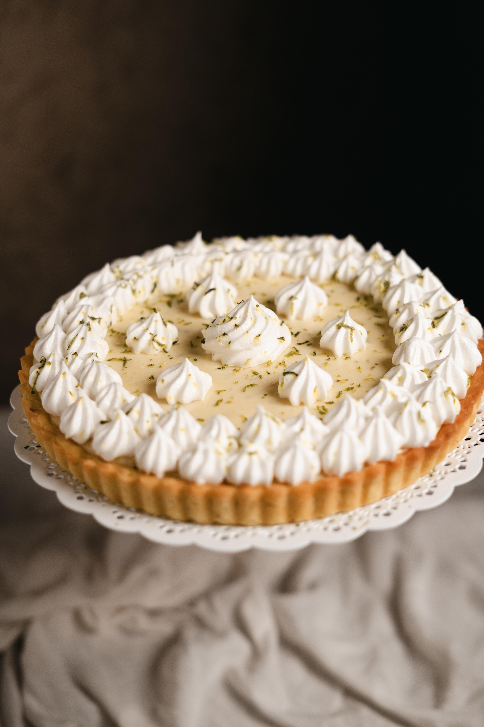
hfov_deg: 27.0
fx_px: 1008
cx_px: 242
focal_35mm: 50
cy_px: 364
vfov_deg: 39.6
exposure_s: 1/320
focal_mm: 50
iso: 125
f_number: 2.5
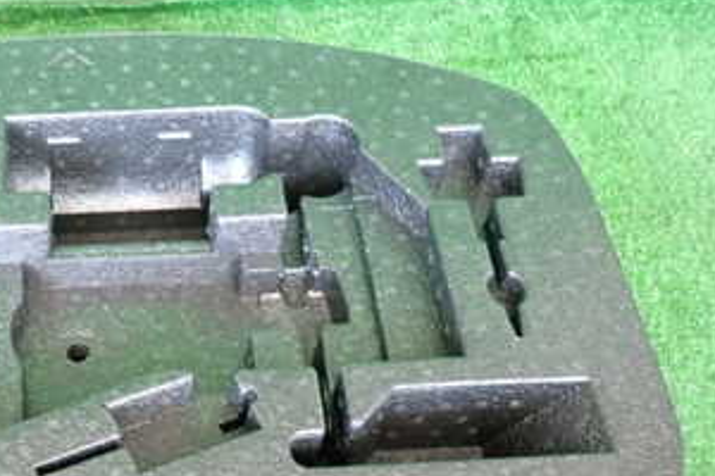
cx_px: 76
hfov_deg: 36.0
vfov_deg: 25.5
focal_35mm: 52
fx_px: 1033
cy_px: 388
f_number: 2
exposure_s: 1/30
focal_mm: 4.5
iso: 800
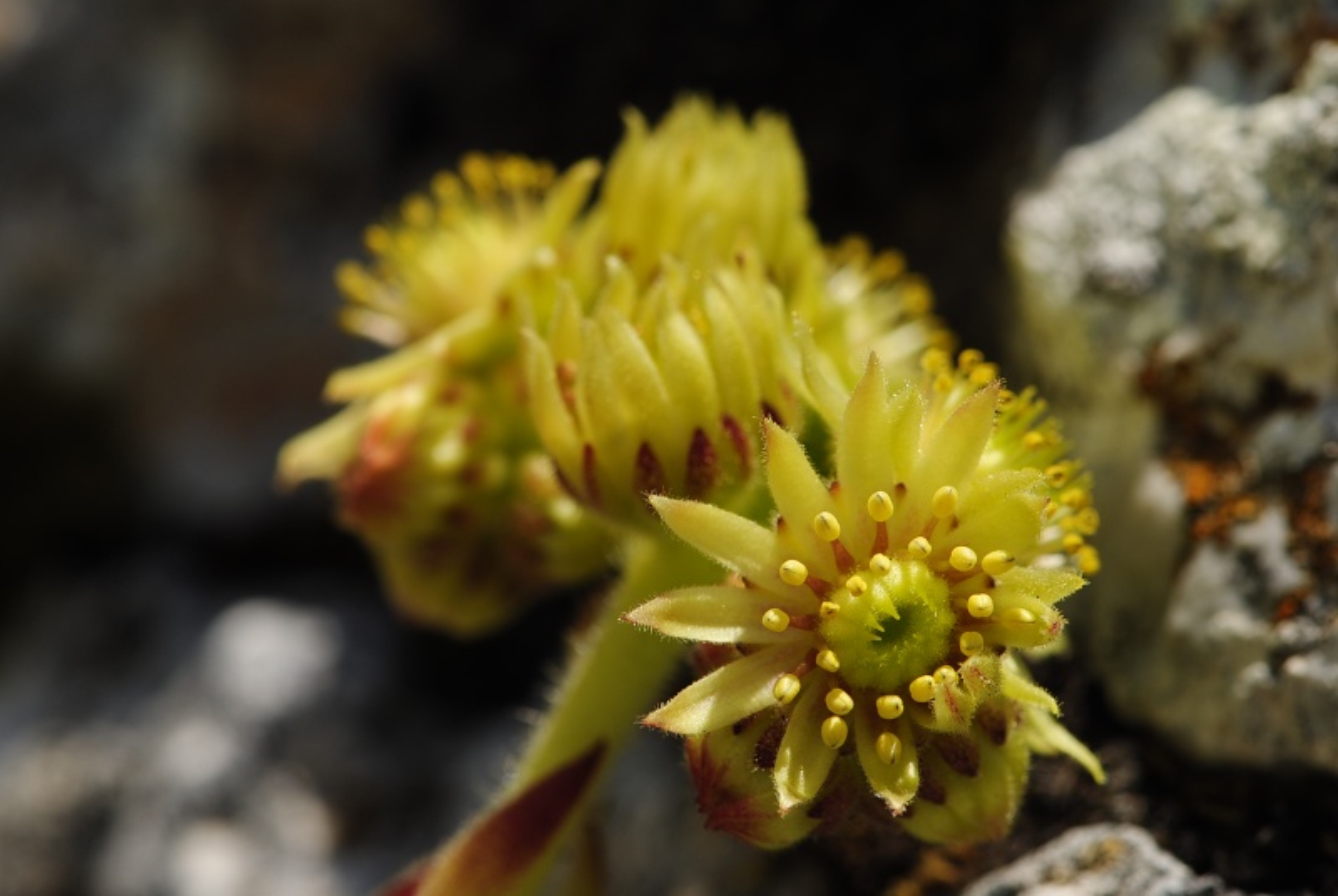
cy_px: 448
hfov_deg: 16.0
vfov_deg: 10.8
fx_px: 4746
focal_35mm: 128
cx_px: 669
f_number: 10
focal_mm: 85
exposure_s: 1/250
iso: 100
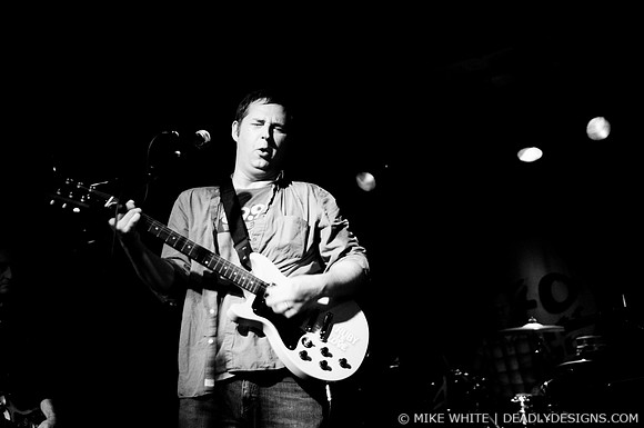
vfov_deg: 29.8
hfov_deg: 43.7
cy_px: 214
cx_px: 322
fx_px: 804
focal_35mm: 45
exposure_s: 1/200
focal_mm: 30
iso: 1000
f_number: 1.8
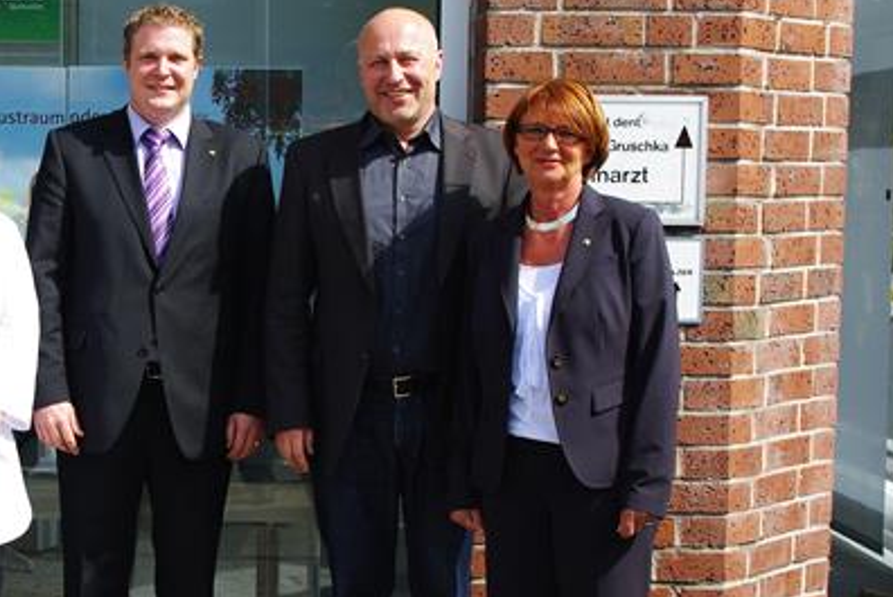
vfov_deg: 18.0
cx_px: 118
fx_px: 1887
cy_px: 385
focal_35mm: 76
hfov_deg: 25.9
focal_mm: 28.13
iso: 100
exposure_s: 1/180
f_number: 6.7
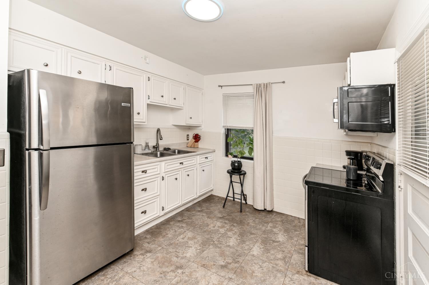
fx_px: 179
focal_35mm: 15
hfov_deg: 100.4
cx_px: 214
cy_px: 142
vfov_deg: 77.2
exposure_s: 1/80
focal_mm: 15
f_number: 8
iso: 200
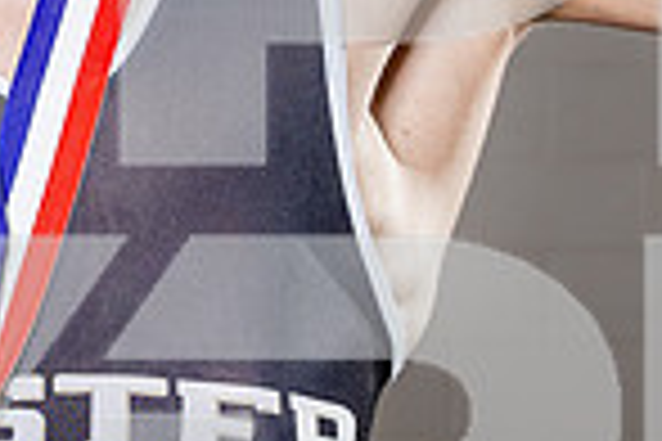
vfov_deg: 8.2
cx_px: -57
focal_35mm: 166
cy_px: 11
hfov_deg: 12.2
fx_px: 3052
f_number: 5.6
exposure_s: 1/250
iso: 320
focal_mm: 34
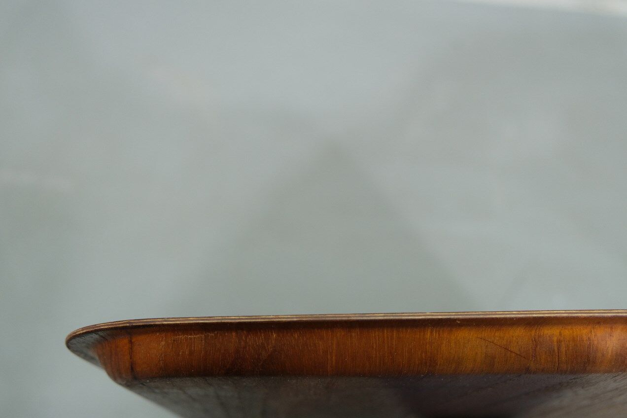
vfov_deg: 36.9
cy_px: 209
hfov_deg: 53.1
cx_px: 314
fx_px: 627
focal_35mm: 36
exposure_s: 1/34
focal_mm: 24.3
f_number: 3.2
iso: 1250
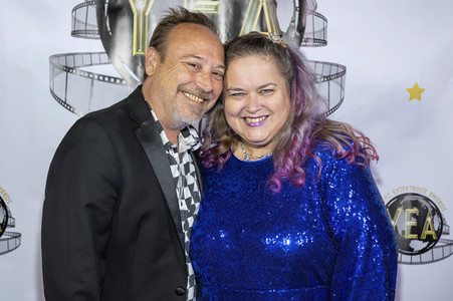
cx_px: 226
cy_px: 150
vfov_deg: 28.0
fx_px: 604
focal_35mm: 48
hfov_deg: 41.1
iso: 800
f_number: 5.6
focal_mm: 48
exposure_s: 1/200
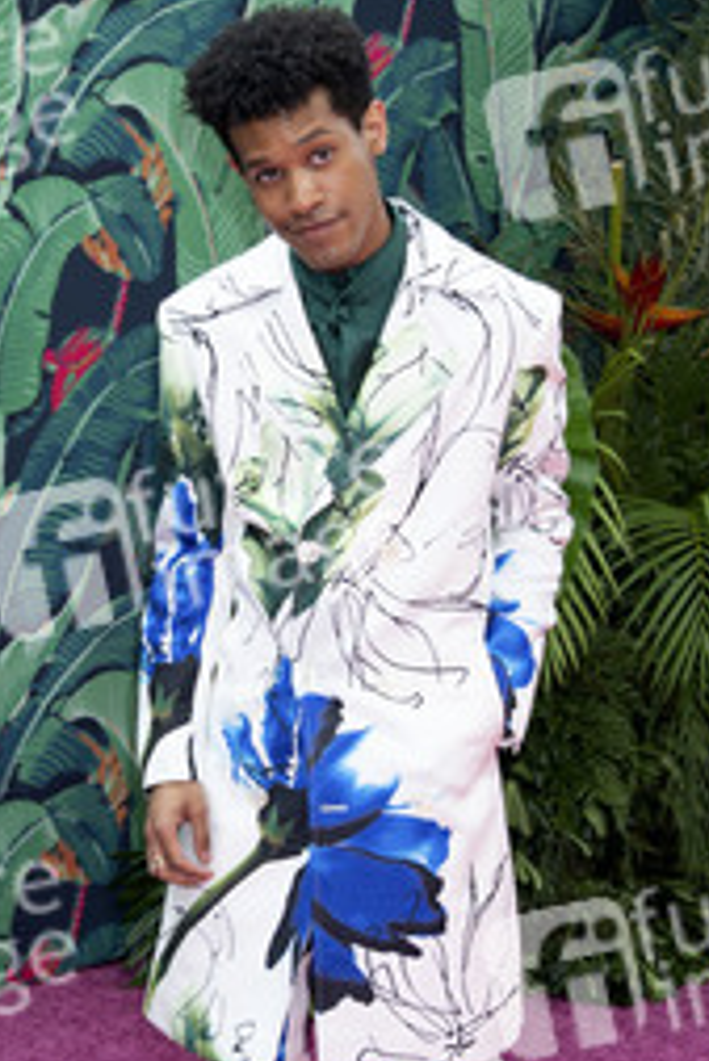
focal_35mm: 79
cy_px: 751
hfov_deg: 17.3
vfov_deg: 25.4
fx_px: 2330
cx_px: 321
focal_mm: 50
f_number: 5
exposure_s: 1/200
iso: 400
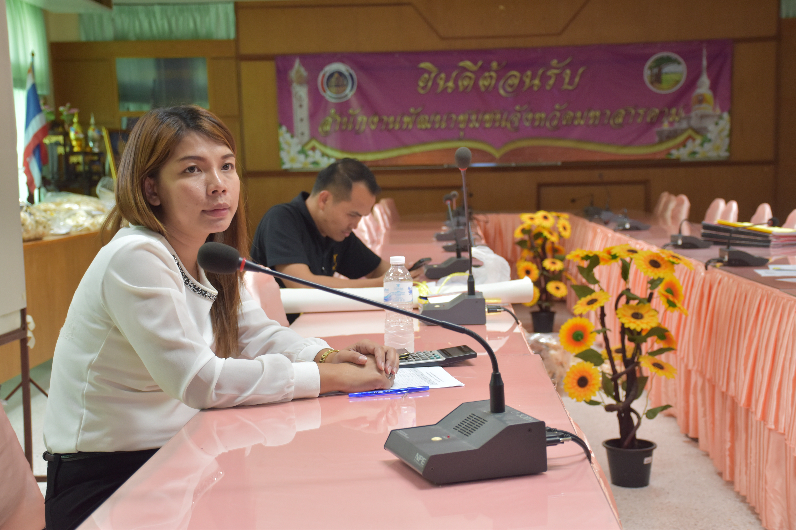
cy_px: 265
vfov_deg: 25.8
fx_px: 1161
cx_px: 398
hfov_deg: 37.9
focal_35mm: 52
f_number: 4.2
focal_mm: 35
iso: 640
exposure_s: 1/30
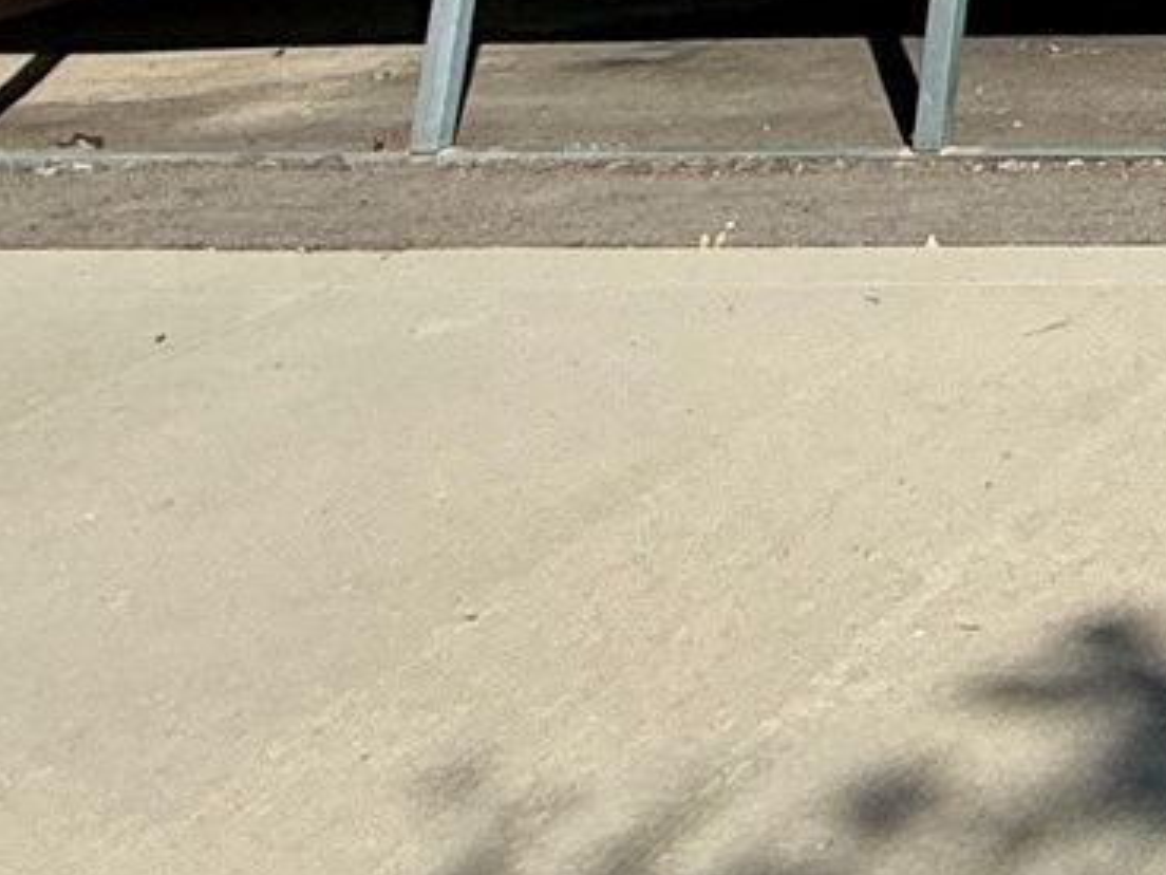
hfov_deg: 18.6
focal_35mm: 78
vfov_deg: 13.1
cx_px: 2177
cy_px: -1341
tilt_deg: +16.0
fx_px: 2627
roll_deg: +0.3
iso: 50
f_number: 2.2
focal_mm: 2.22
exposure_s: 1/4425
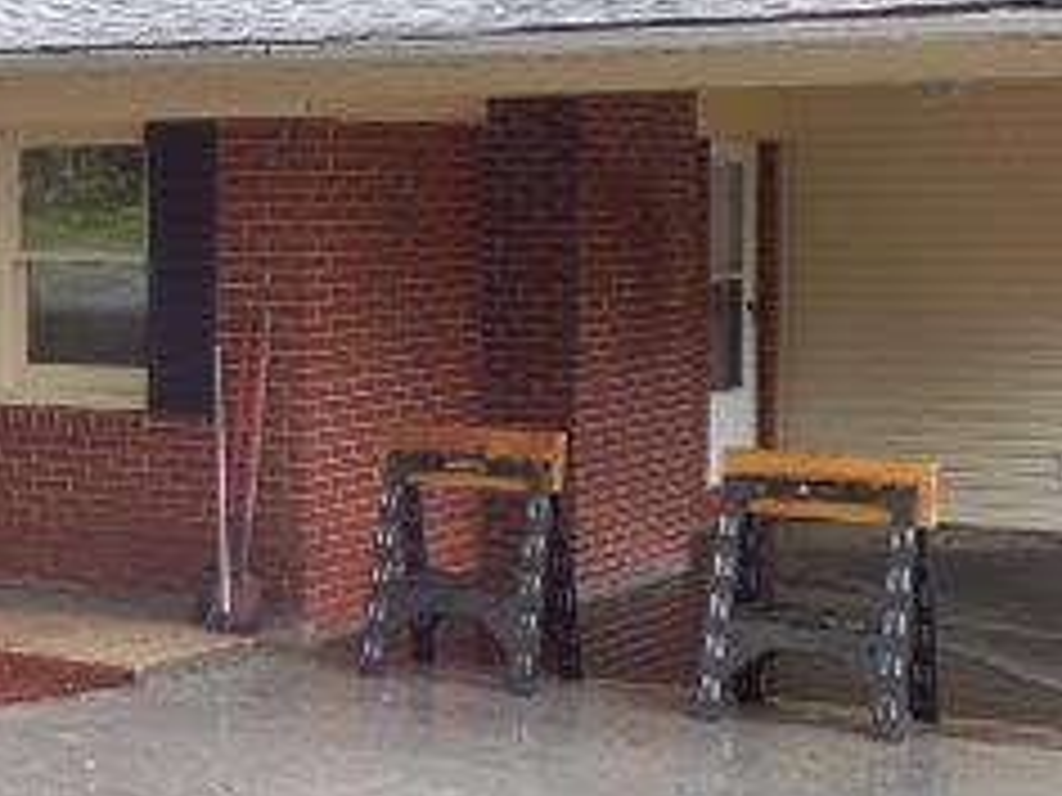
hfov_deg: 22.6
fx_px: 2577
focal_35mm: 84
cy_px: 310
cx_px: 58
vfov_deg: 17.5
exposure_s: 1/80
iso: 125
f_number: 3.6
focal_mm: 5.6
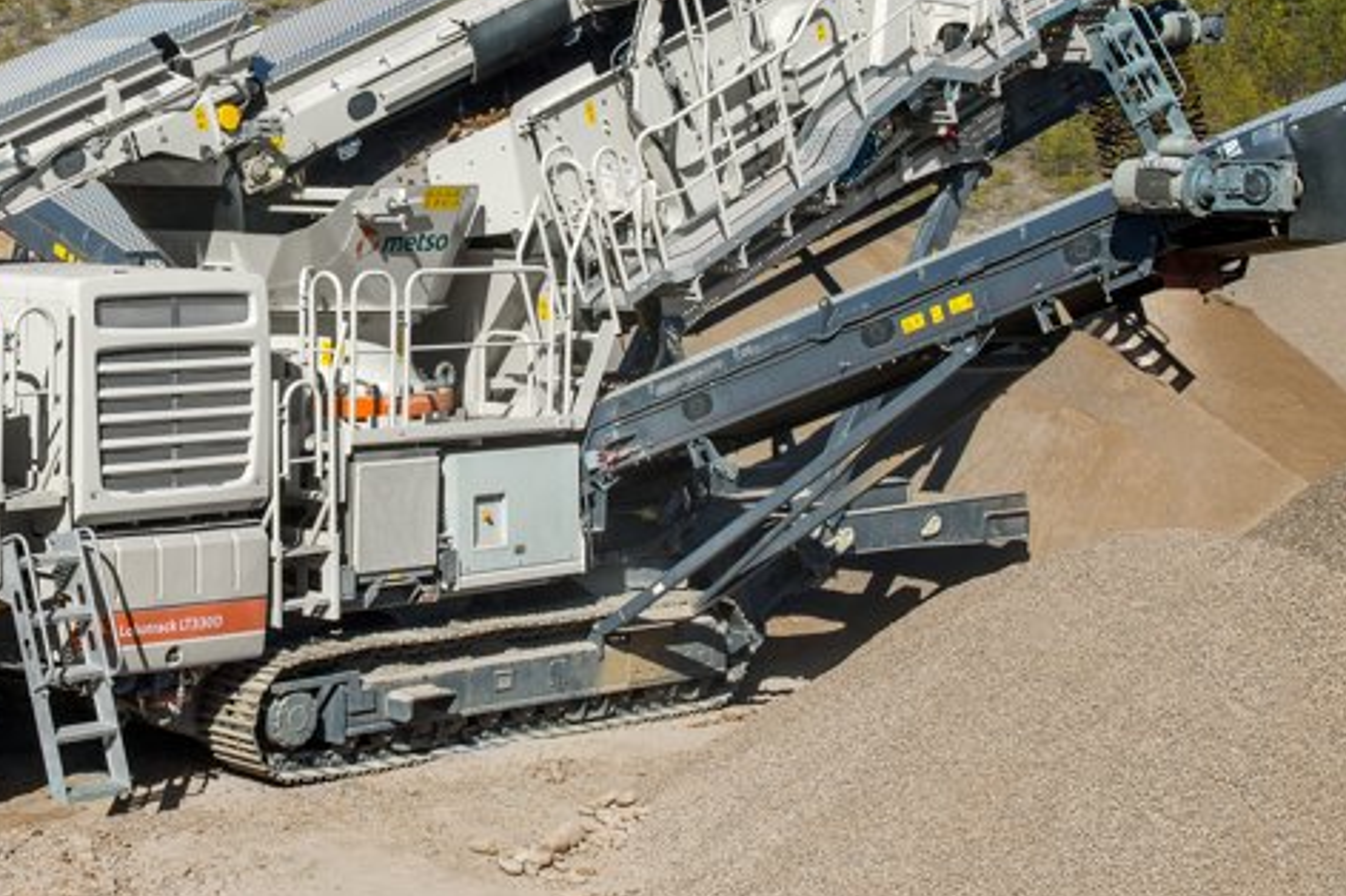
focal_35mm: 79
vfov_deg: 17.2
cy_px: 294
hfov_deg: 25.4
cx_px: 374
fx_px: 2952
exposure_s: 1/500
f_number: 11
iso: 250
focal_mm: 38
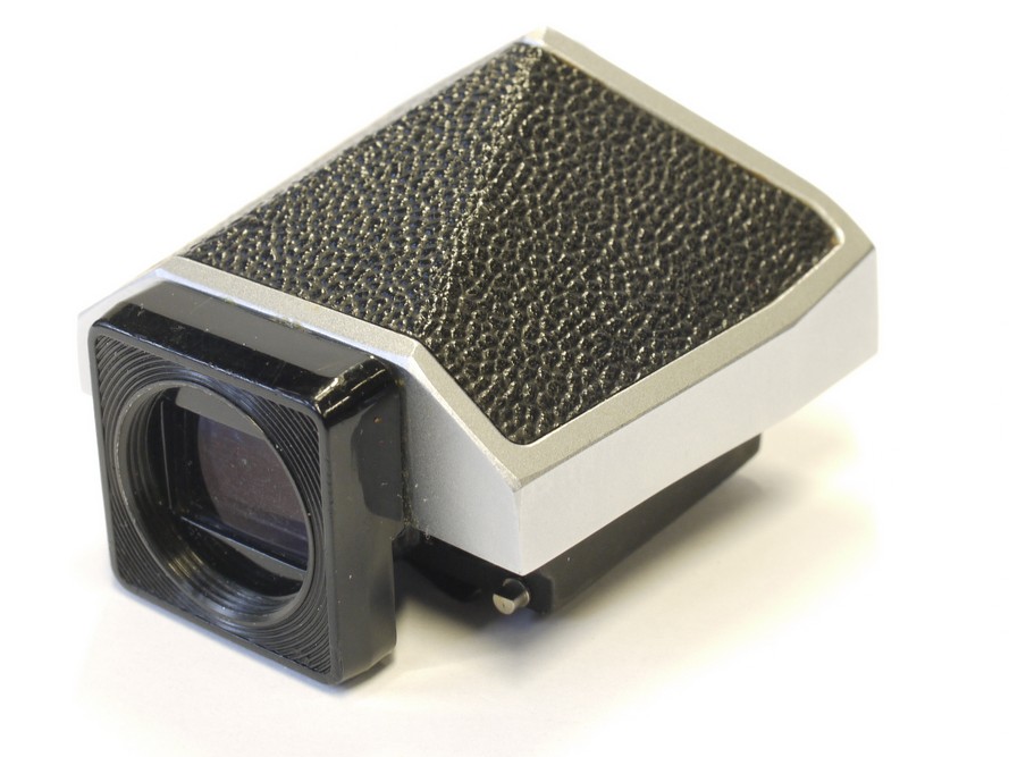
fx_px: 2361
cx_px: 437
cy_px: 317
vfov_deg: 18.2
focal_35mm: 81
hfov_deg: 24.1
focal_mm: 30
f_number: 9
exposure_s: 1/8
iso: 400
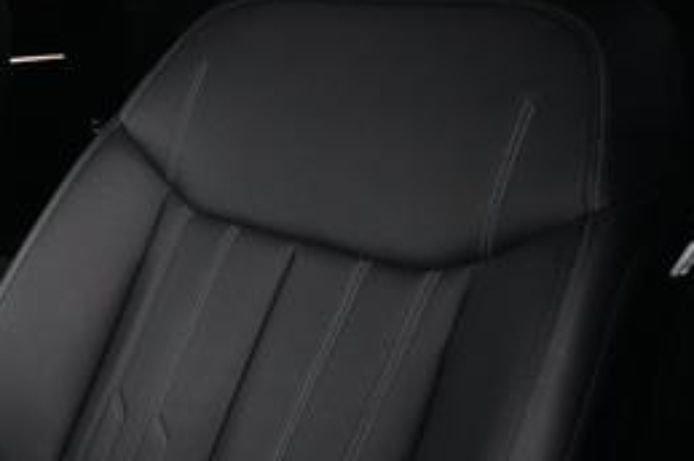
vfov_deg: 31.8
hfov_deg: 37.0
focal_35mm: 42
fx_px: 809
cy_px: 239
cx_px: -113
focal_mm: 17
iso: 12800
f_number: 2.8
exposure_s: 1/250
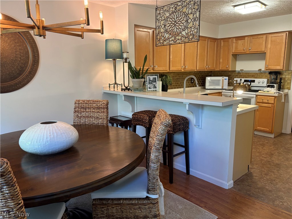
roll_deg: +0.5
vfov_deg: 53.1
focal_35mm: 26
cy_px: 110
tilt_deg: -9.4
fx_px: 219
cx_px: 146
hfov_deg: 67.3
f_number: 1.6
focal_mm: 5.96
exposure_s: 1/60
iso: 200
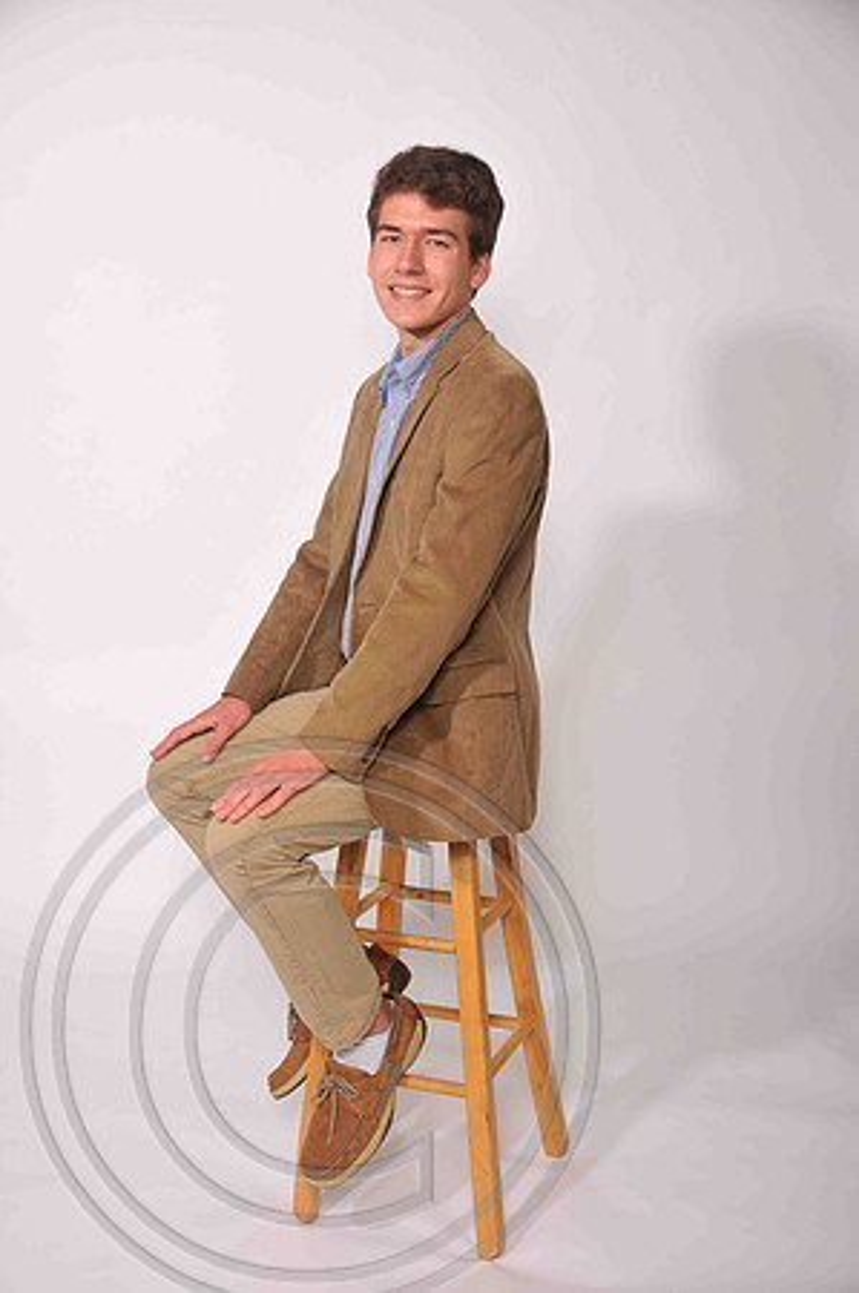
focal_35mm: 46
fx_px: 1668
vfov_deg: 42.4
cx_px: 430
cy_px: 646
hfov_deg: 28.9
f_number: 5
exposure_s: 1/160
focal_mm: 31
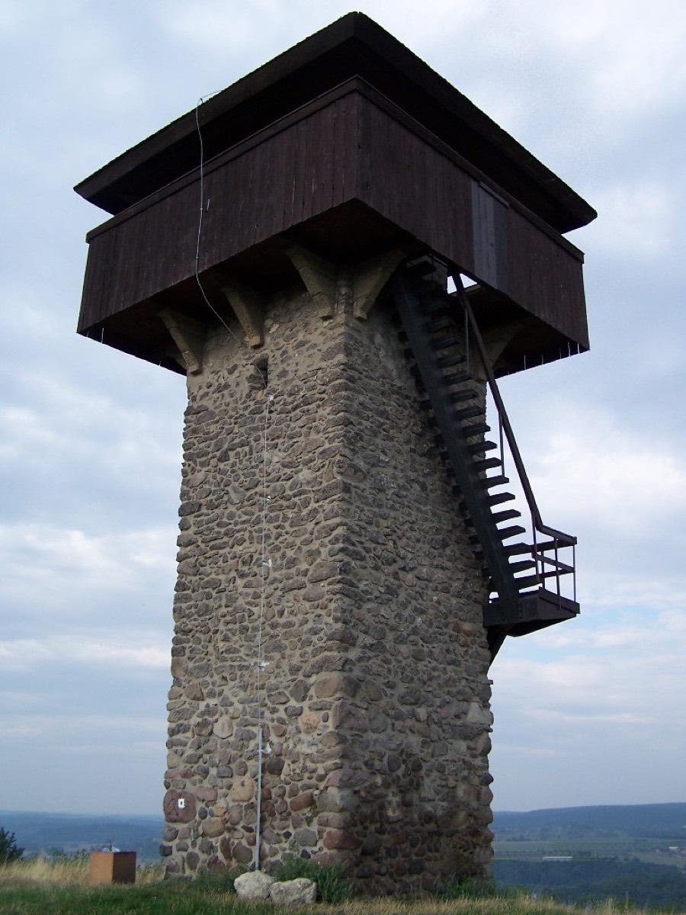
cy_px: 458
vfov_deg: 49.0
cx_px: 343
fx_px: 1004
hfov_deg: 37.7
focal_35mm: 38
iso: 80
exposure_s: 1/500
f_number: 2.8
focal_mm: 6.3
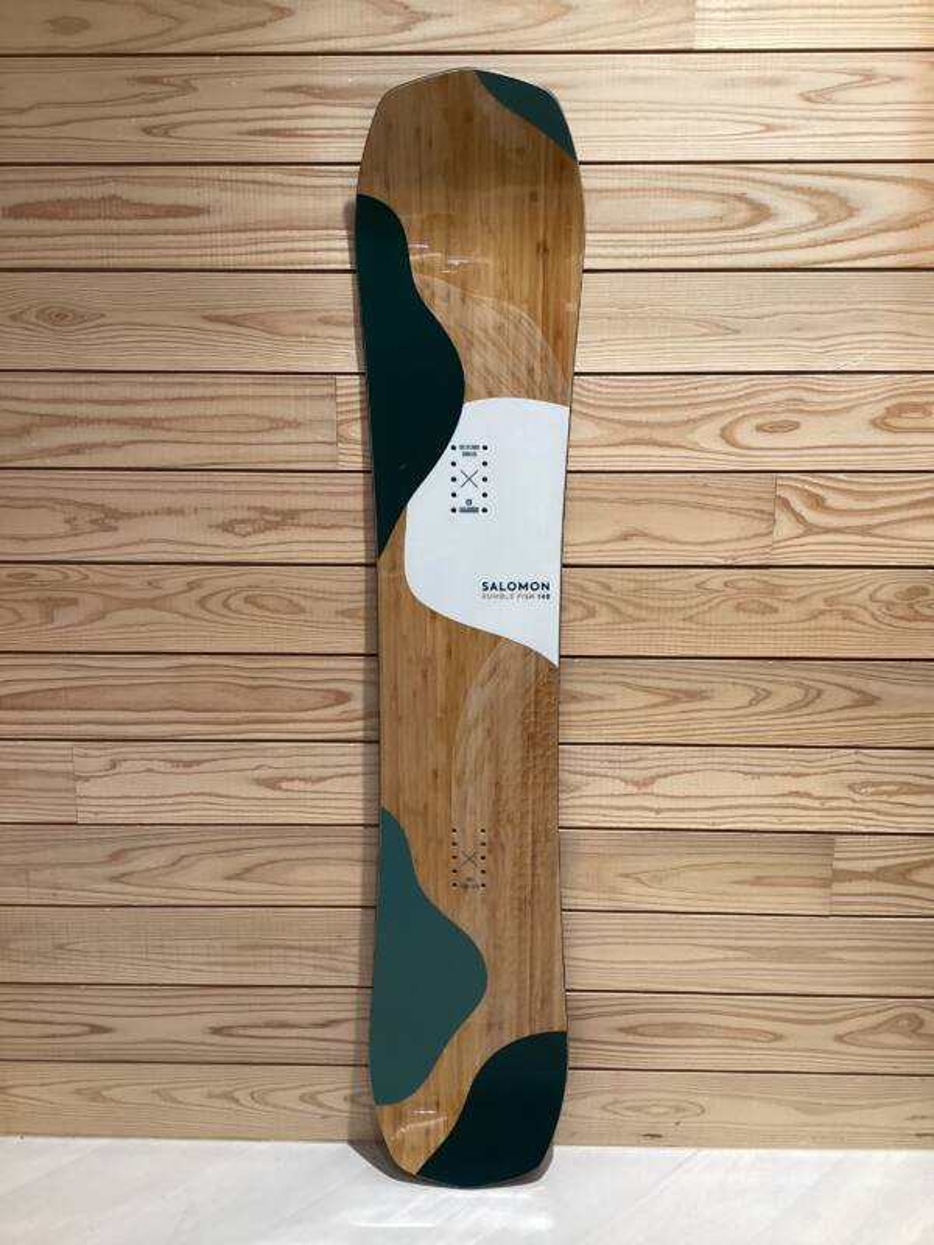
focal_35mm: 31
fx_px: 1115
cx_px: 467
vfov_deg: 58.4
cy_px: 622
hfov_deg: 45.4
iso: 80
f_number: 2.4
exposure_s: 1/50
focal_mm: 3.3
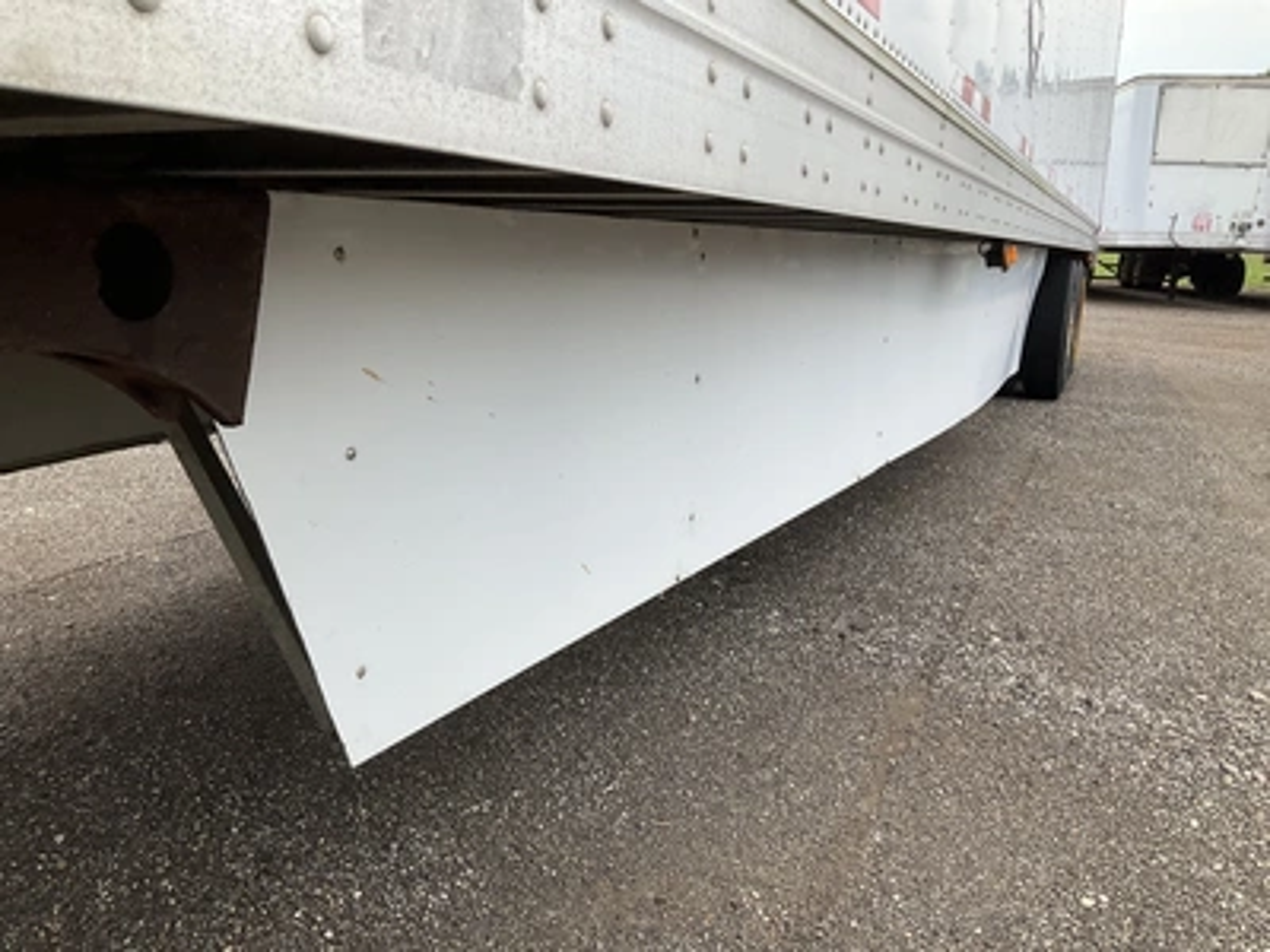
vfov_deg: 48.2
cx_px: 635
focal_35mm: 29
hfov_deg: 61.7
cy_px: 476
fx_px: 1064
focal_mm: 3
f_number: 1.8
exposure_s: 1/749
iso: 25
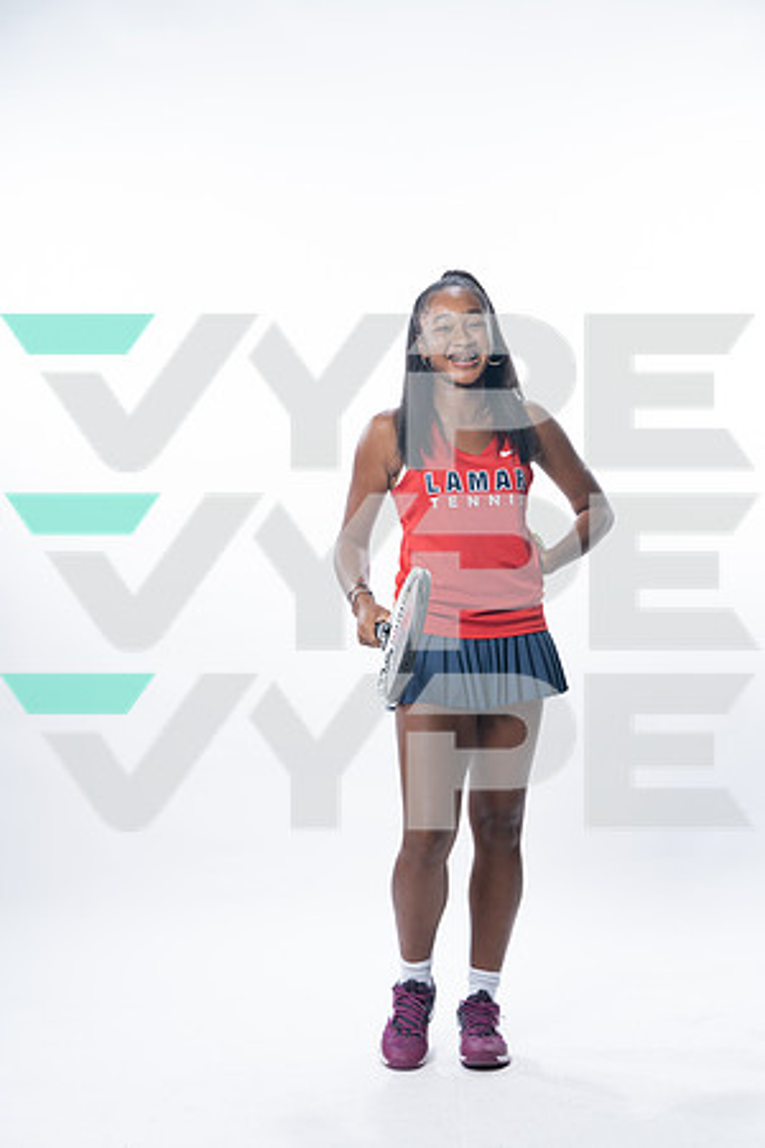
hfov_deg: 17.1
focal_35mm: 80
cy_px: 574
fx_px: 2550
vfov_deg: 25.4
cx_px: 382
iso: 200
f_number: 5.6
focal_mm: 80
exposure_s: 1/250
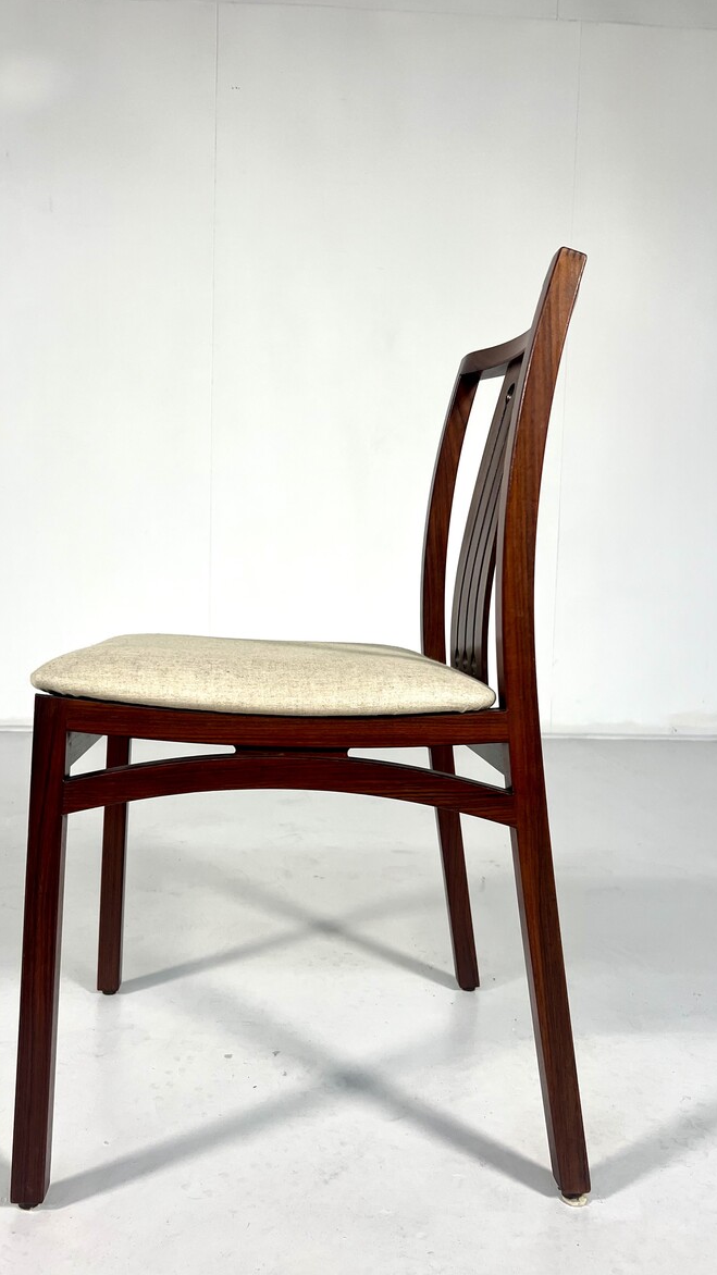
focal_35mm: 29
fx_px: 980
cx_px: 314
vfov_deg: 66.1
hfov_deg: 40.1
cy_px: 640
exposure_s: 1/121
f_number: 1.5
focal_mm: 5.7
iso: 64
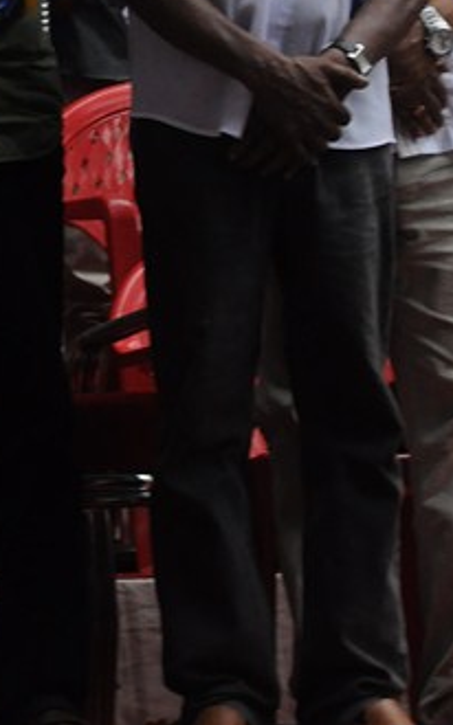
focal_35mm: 284
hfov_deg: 4.6
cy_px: -64
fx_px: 5615
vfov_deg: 7.4
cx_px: 0
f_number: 11
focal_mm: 80
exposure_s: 1/125
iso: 1250
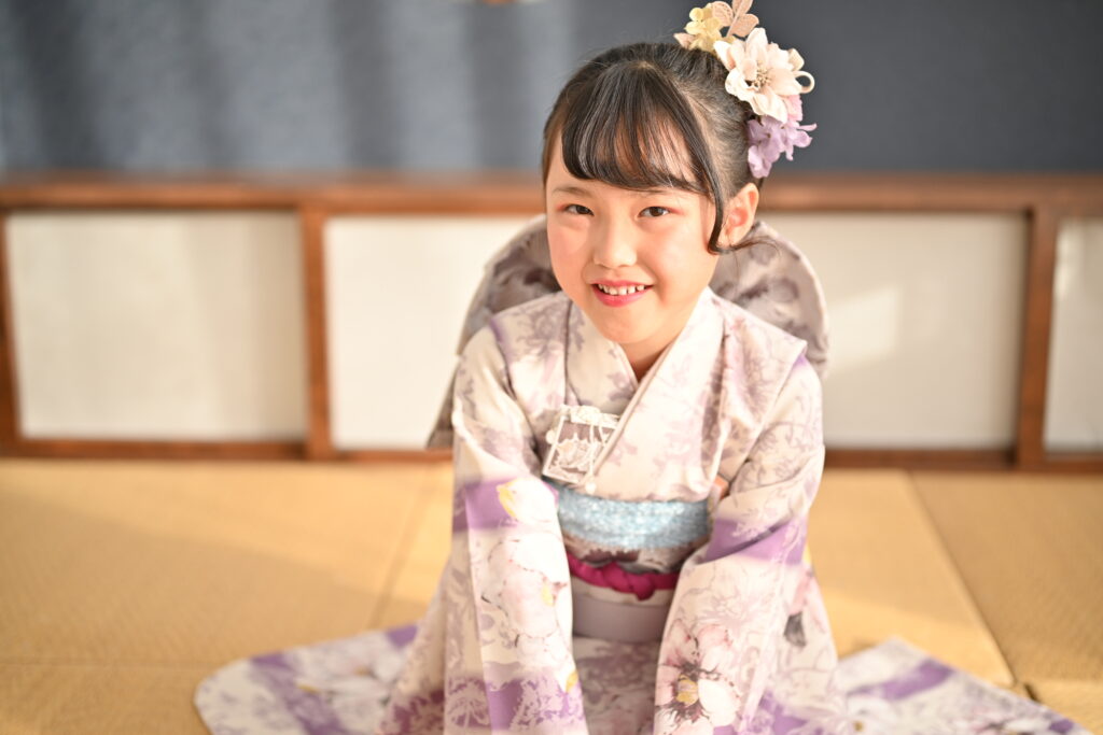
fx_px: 1532
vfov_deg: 27.0
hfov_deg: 39.6
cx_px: 552
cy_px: 368
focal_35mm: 50
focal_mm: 50
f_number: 2
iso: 160
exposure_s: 1/320
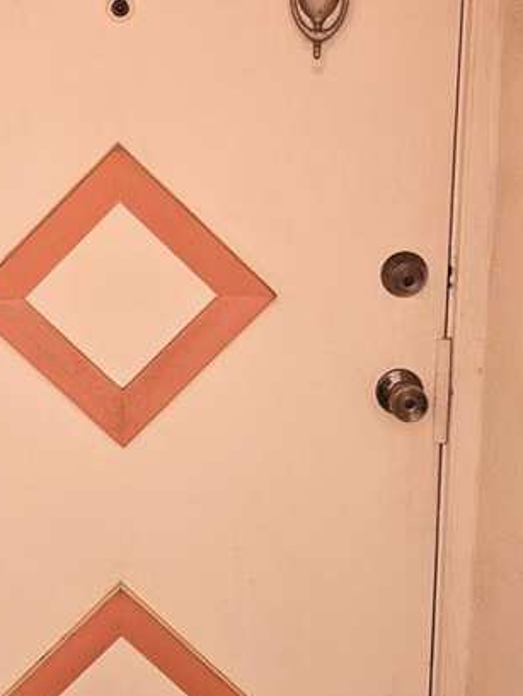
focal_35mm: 60
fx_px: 1208
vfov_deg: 32.1
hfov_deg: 24.2
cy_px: 281
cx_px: 147
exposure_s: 1/120
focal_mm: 6.3
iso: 80
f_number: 1.7
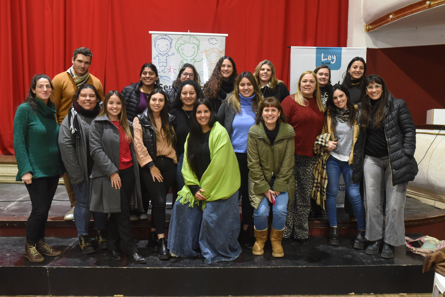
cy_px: 148
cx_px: 222
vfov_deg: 37.9
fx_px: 433
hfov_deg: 54.4
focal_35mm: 35
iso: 3200
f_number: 4
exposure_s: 1/50
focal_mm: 35
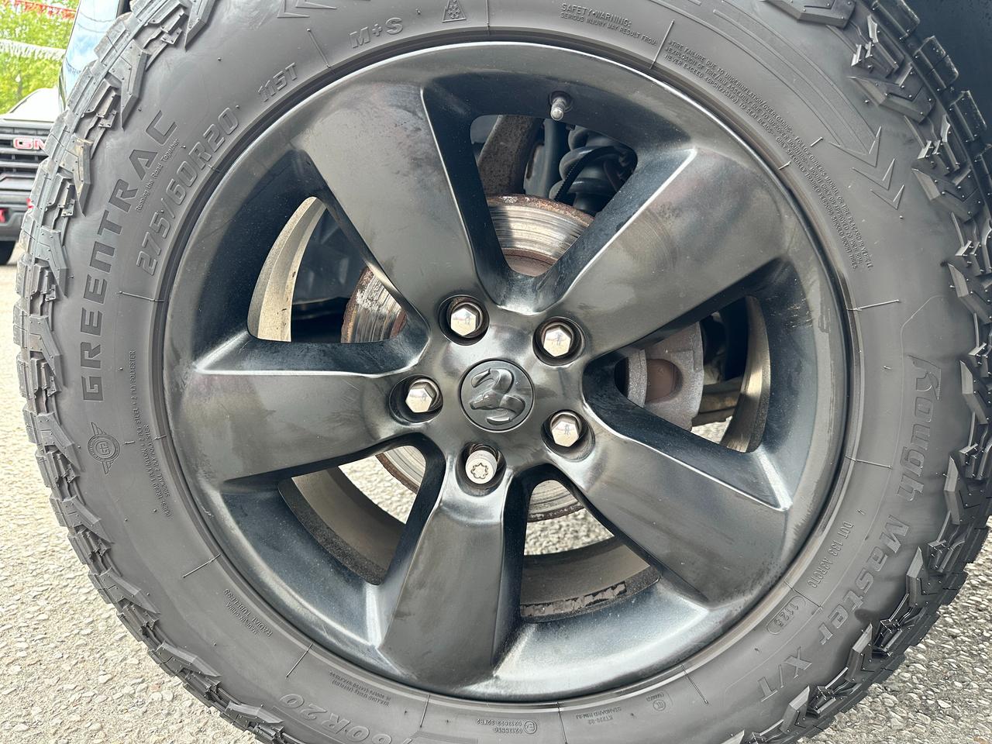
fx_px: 688
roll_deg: -2.2
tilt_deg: -10.8
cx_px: 496
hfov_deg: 71.6
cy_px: 372
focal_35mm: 24
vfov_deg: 56.8
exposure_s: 1/146
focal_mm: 6.86
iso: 100
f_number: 1.78
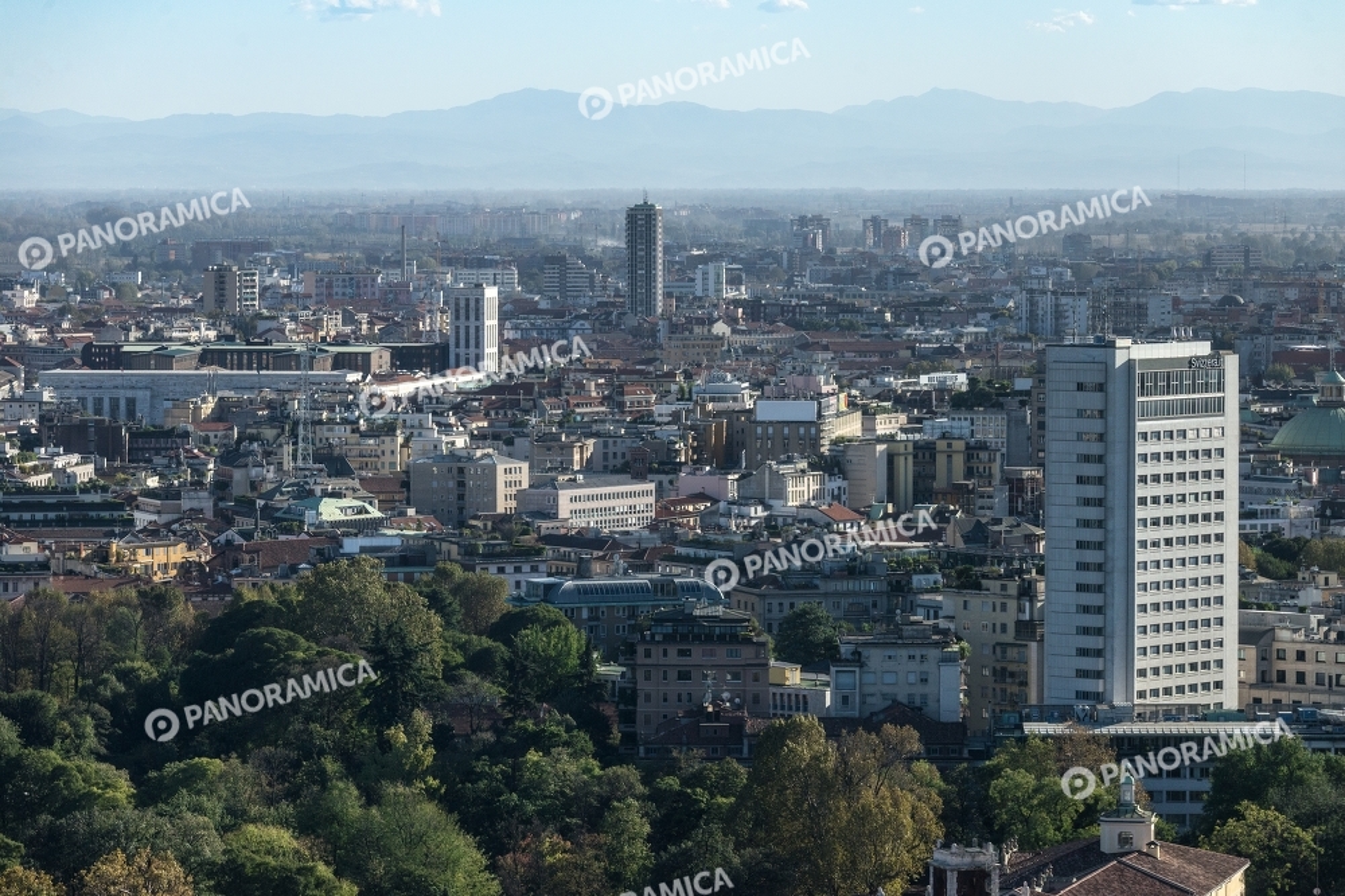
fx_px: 5602
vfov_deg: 9.1
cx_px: 672
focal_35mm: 150
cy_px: 448
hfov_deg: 13.7
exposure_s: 1/2000
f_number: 8
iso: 1000
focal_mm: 150
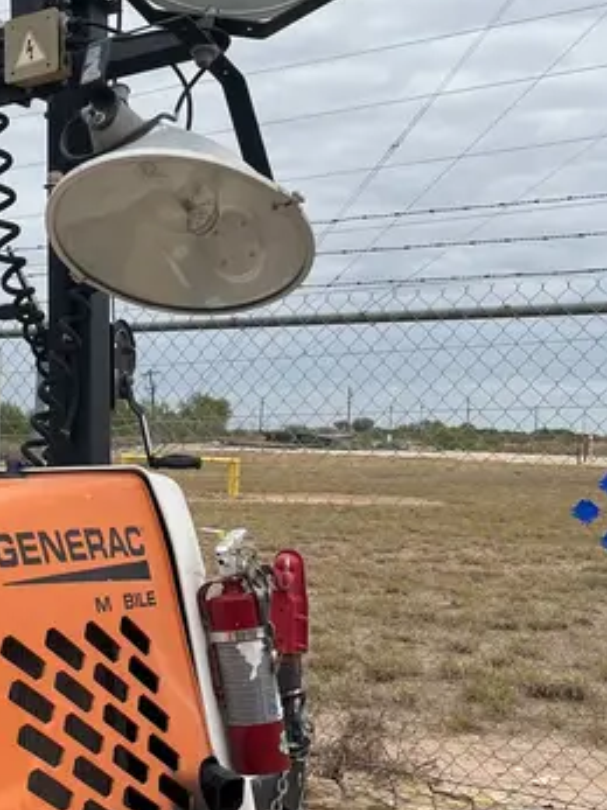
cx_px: -30
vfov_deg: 34.9
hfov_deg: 25.0
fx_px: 1287
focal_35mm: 55
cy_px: 384
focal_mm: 5.1
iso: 50
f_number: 1.6
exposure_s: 1/3745
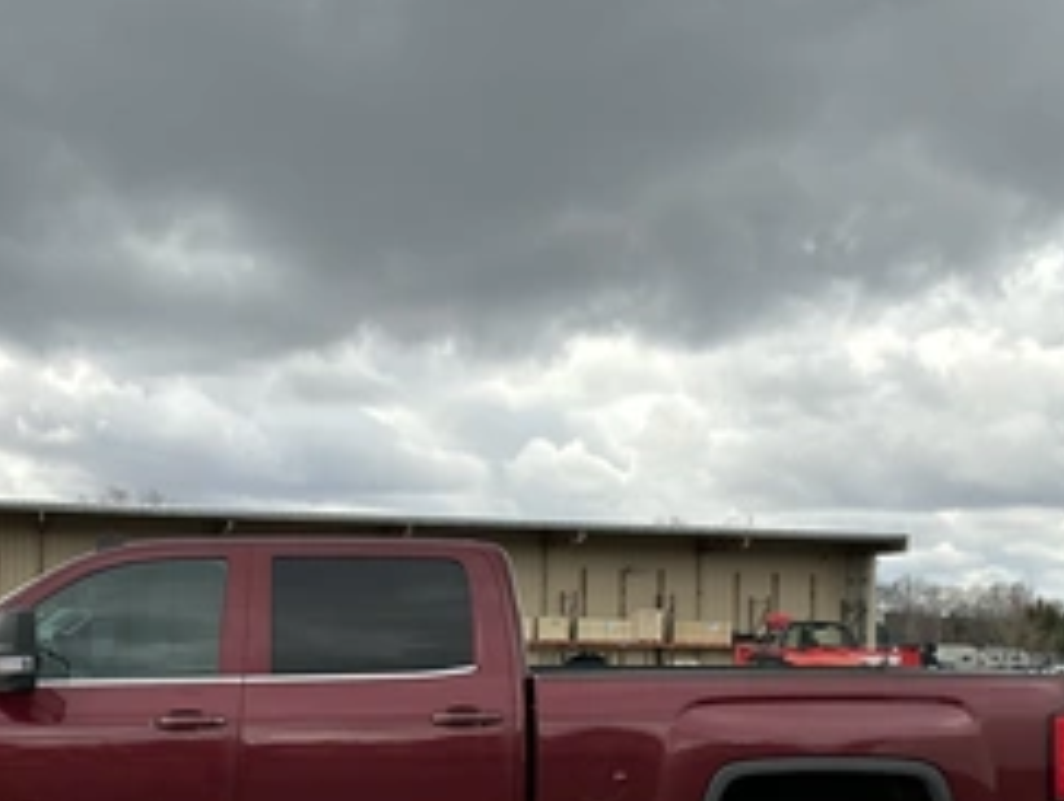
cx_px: 342
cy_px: 578
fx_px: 1416
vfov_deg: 31.2
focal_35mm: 46
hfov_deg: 40.6
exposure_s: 1/898
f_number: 1.8
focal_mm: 3
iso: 25
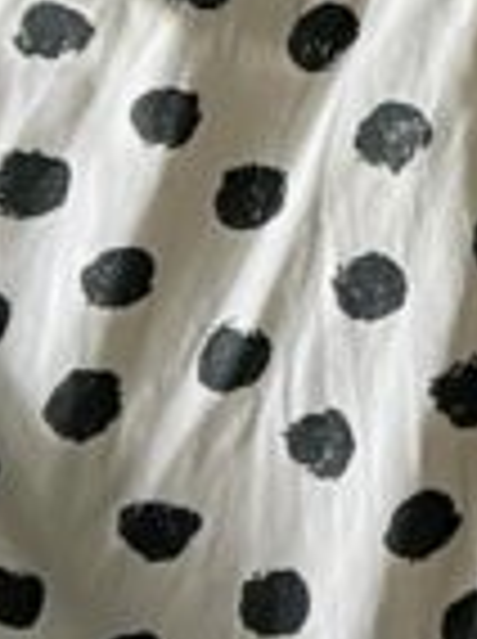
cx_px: 1026
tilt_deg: -85.7
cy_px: -477
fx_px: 3465
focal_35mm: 188
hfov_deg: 7.5
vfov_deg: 10.0
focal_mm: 5.7
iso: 200
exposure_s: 1/50
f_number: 1.5
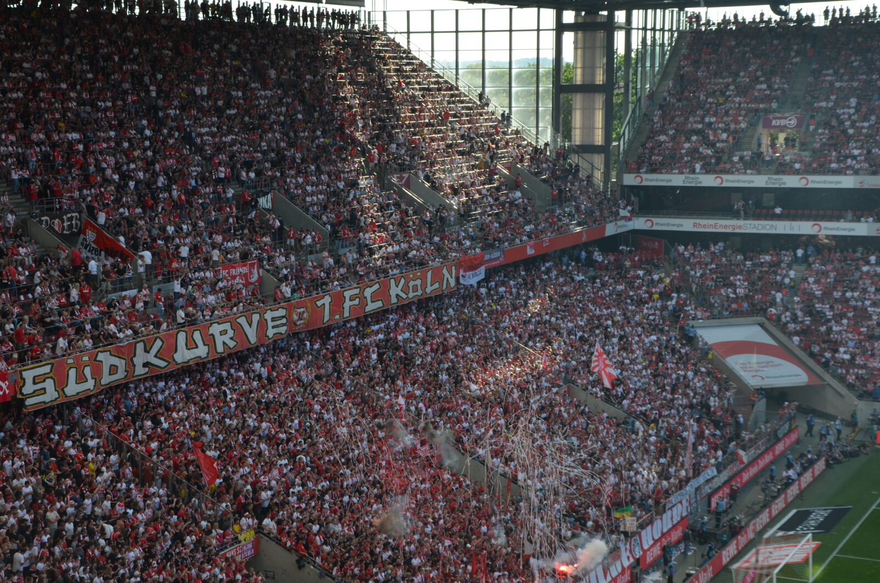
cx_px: 440
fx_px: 1647
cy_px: 292
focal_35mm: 68
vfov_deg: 20.1
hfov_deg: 29.9
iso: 200
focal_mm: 45
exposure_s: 1/160
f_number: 6.3
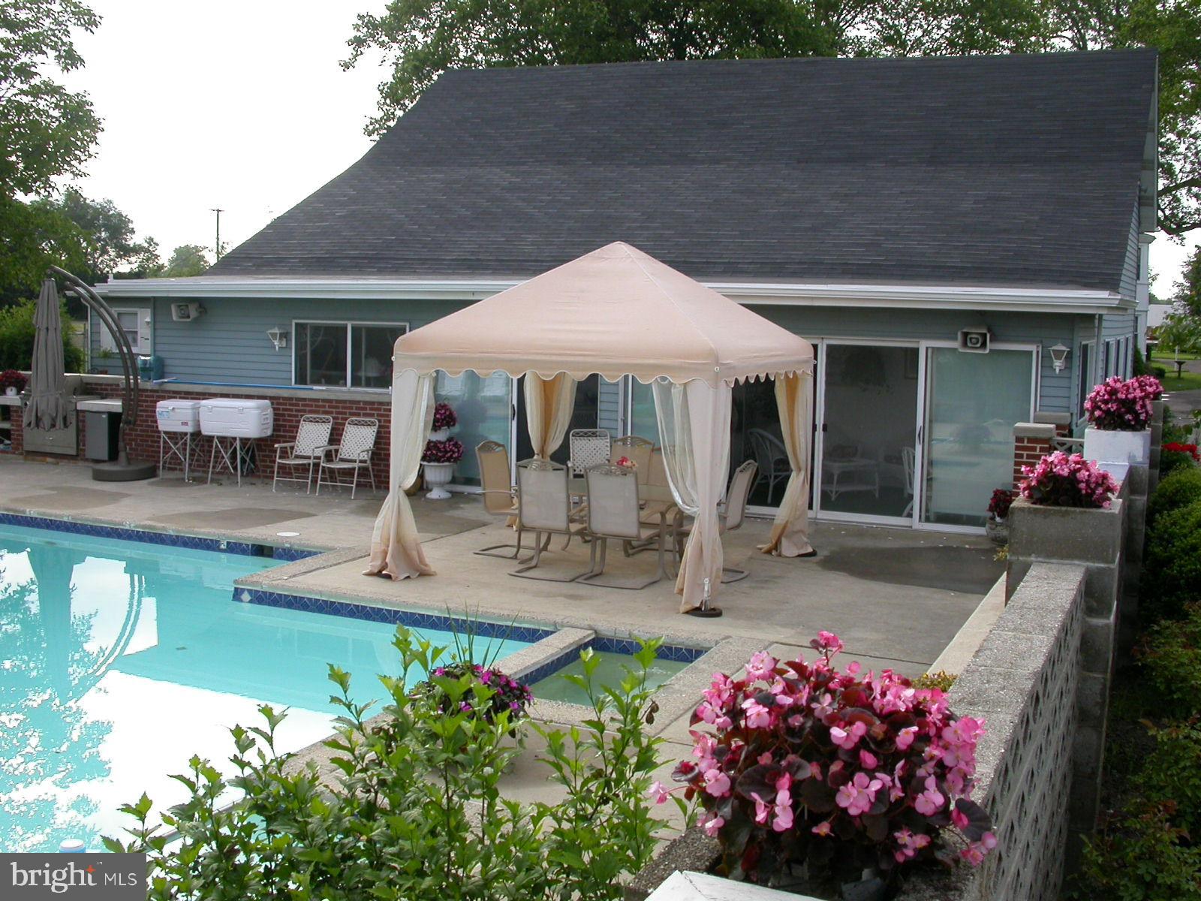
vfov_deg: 37.7
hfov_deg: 49.0
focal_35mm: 38
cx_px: 600
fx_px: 1318
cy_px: 450
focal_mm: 7.85
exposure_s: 1/191
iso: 100
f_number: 5.3
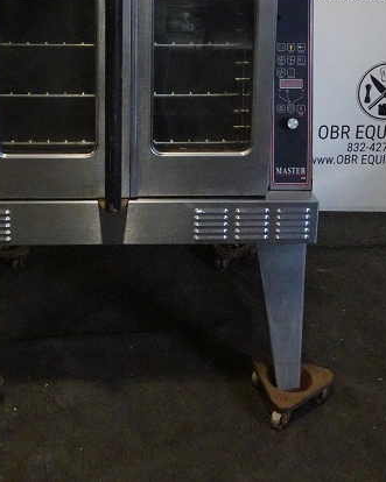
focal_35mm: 46
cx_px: 132
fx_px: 657
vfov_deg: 38.4
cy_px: 76
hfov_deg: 32.5
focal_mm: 10.83
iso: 3200
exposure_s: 1/200
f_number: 5
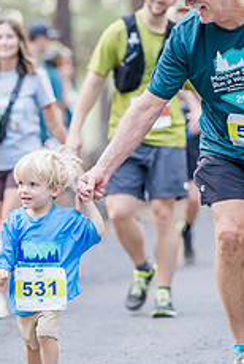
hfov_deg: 4.5
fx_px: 3081
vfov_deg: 6.8
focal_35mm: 304
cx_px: 105
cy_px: 157
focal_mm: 155.6
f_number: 2.8
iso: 1250
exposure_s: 1/400
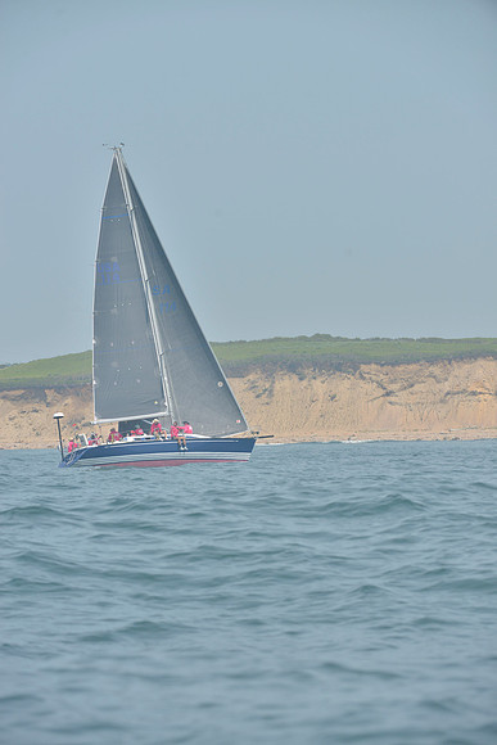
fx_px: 4139
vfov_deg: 10.3
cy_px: 372
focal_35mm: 200
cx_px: 248
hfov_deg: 6.9
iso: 280
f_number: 8
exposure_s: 1/1000
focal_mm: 200
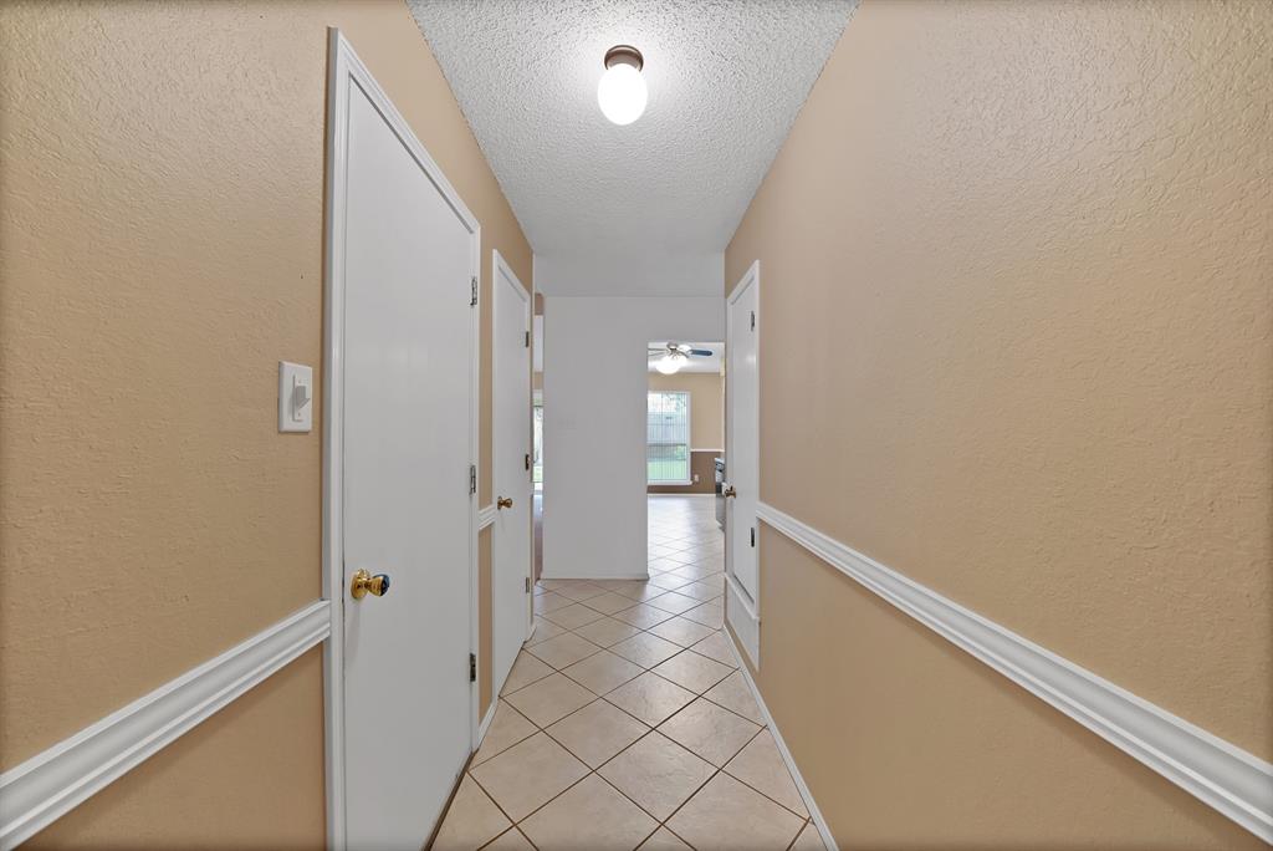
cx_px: 636
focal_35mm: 12
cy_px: 426
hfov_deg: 112.6
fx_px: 425
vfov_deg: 90.1
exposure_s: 1.3
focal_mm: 12
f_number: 9
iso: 640
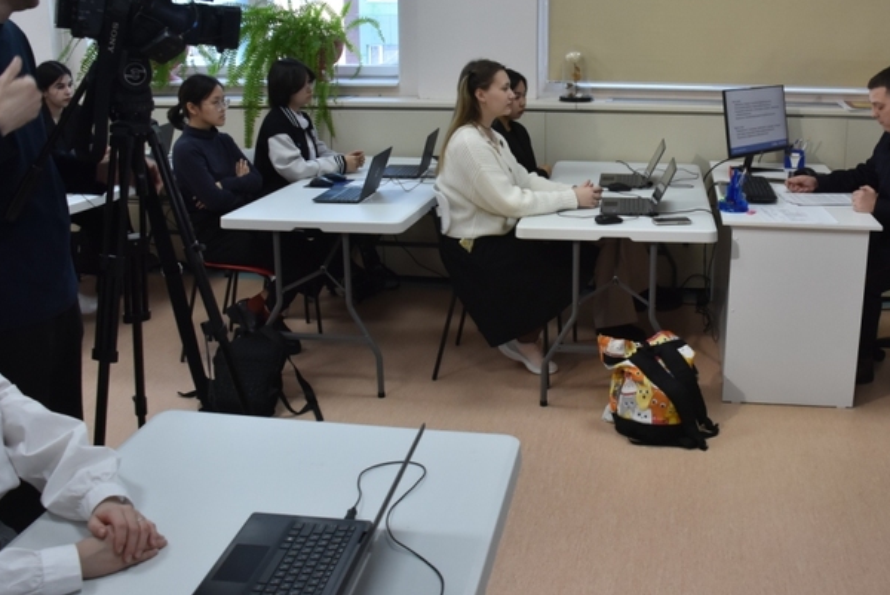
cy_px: 217
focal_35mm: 36
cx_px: 515
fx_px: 891
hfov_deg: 52.9
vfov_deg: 36.7
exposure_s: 1/100
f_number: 5
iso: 800
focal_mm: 18
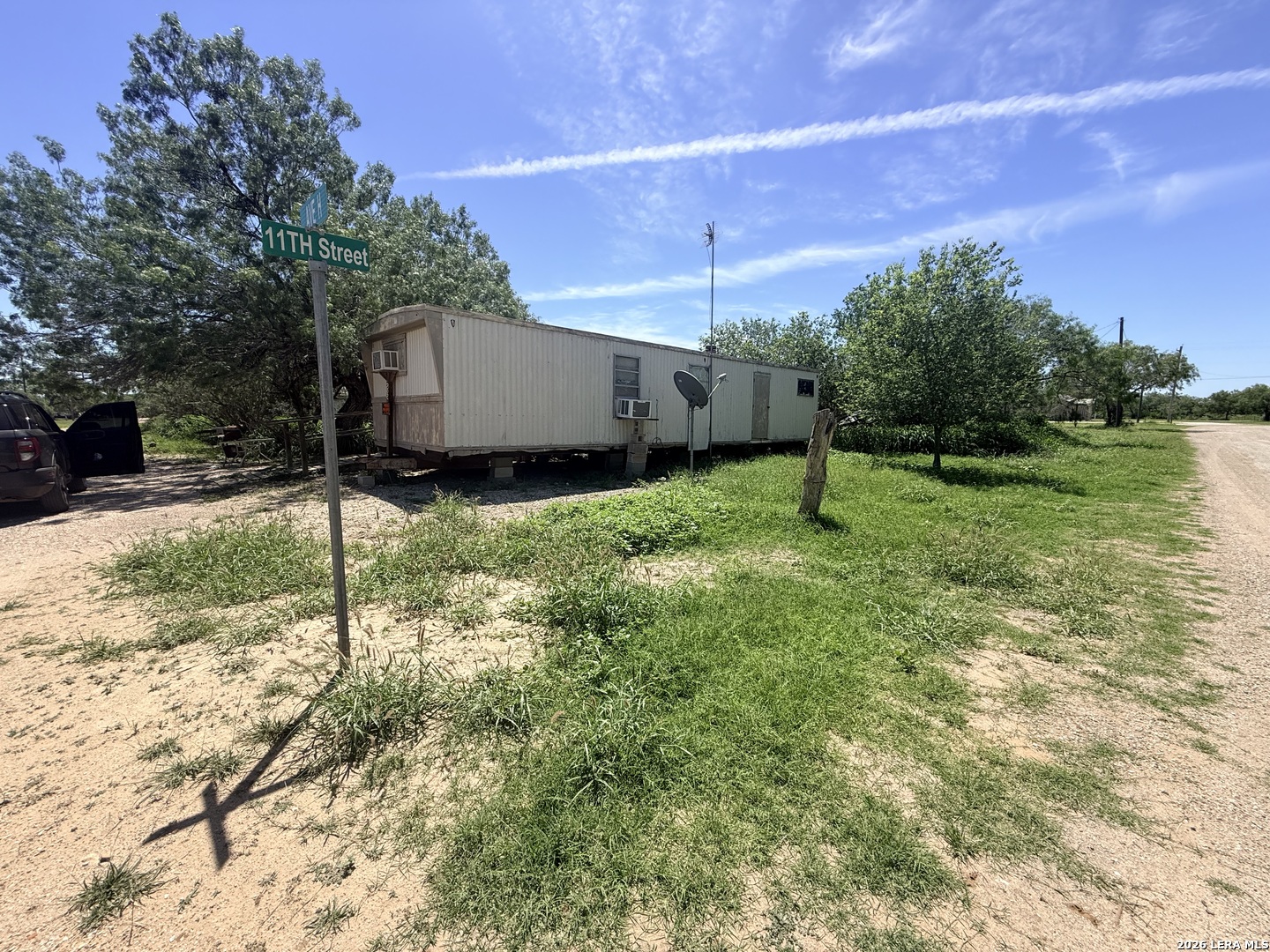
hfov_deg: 102.1
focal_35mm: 14
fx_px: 514
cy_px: 476
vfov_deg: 85.7
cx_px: 635
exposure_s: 1/1534
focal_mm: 2.22
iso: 50
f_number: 2.2
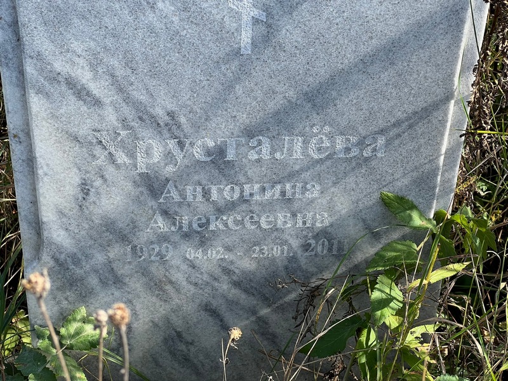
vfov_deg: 19.1
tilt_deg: -43.2
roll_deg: -0.3
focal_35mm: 77
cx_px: 254
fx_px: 1130
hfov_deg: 25.3
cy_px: 190
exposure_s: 1/199
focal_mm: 9
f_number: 2.8
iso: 32
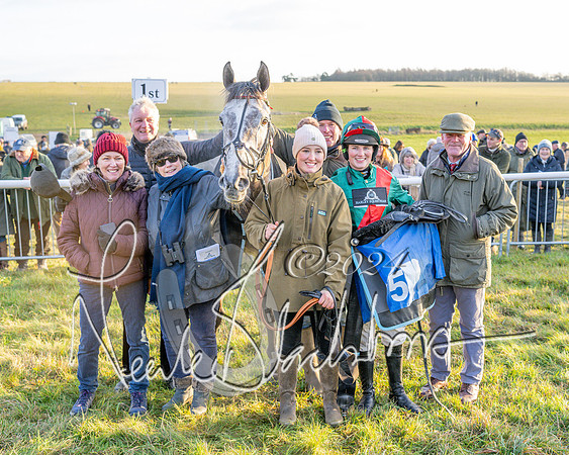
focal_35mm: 42
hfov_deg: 43.5
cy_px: 211
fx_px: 713
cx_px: 316
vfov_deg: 35.4
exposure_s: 1/640
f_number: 4
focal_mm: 35
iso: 800
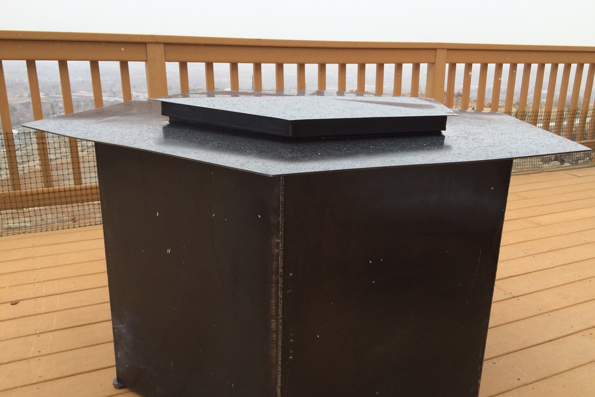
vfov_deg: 41.1
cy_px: 218
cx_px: 303
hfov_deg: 58.7
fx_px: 529
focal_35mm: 32
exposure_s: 1/513
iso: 32
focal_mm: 4.12
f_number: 2.2
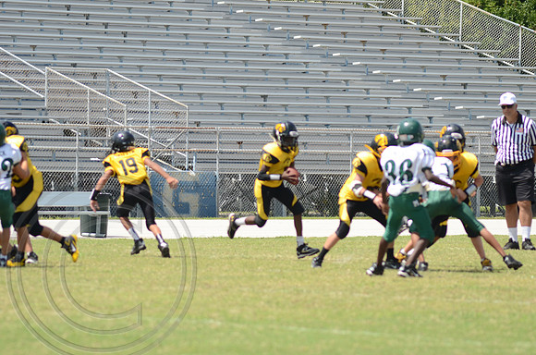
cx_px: 268
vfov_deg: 4.6
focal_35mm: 300
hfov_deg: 6.9
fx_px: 4457
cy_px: 178
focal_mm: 200
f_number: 5.6
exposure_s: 1/640
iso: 200
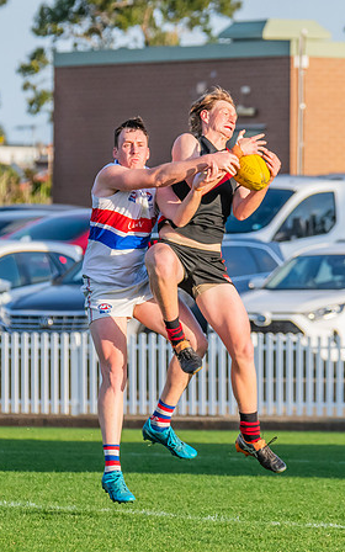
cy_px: 237
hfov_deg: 2.1
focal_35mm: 615
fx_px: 9252
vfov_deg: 3.4
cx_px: 232
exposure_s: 1/1250
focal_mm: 270
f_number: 8
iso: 800
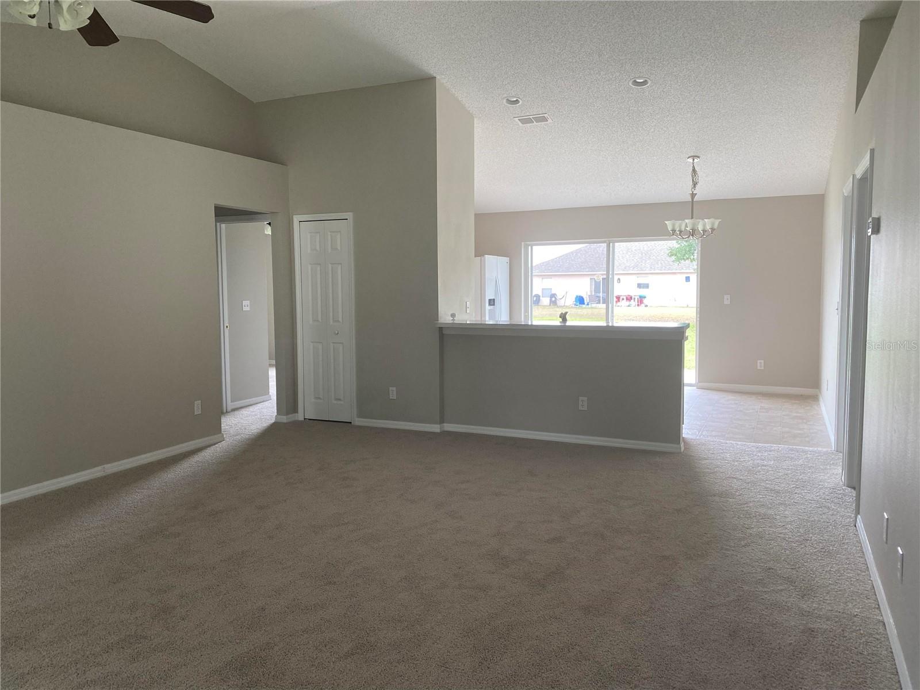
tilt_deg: -5.5
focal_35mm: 26
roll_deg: +1.0
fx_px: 691
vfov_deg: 53.1
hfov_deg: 67.3
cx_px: 460
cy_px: 345
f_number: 1.8
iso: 100
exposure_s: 1/121
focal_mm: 4.25
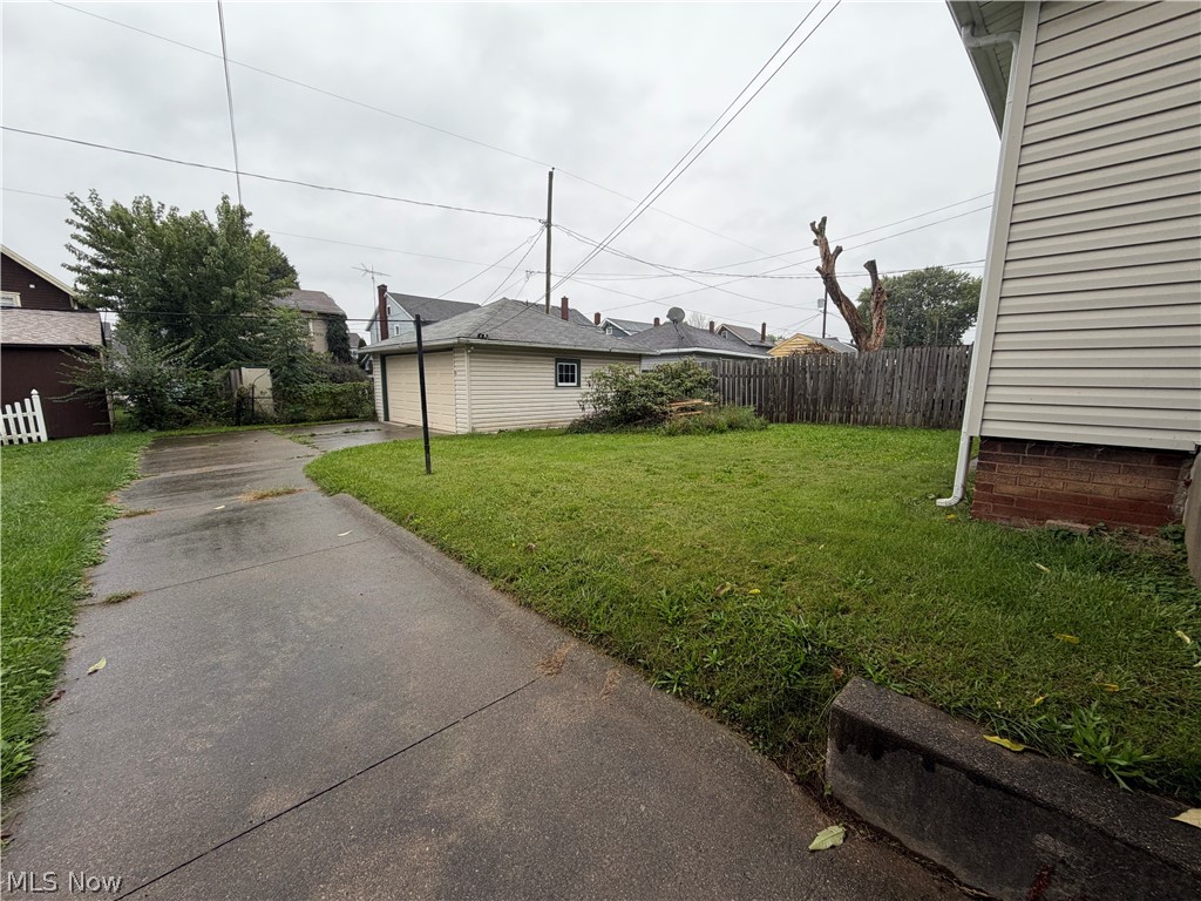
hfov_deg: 102.1
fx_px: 486
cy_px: 450
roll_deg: +0.1
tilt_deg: -8.3
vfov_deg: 85.7
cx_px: 600
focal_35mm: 14
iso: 40
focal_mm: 2.22
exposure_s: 1/141
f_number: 2.2
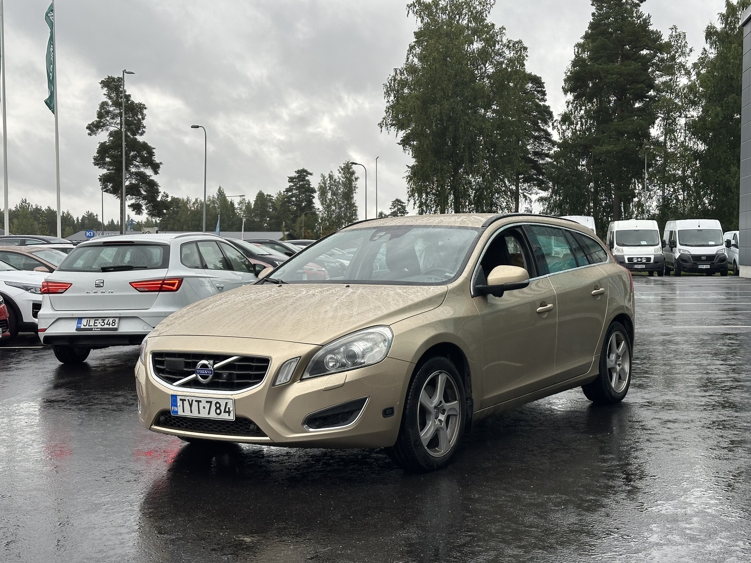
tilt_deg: -1.9
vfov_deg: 30.3
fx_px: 1041
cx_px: 376
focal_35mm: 48
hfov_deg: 39.7
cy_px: 282
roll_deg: -1.0
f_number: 1.78
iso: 64
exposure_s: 1/389
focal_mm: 6.86
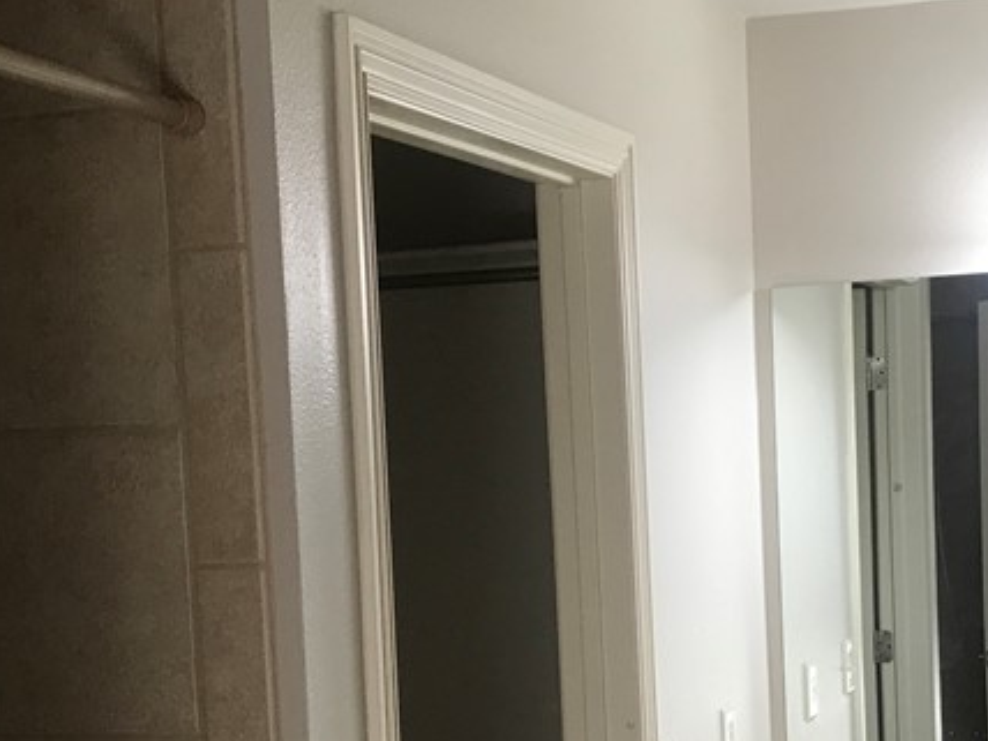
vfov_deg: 21.7
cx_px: 672
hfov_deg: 28.7
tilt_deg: -5.4
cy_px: 584
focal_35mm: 67
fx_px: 1912
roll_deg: +3.9
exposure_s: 1/40
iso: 25
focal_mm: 3.99
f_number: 1.8
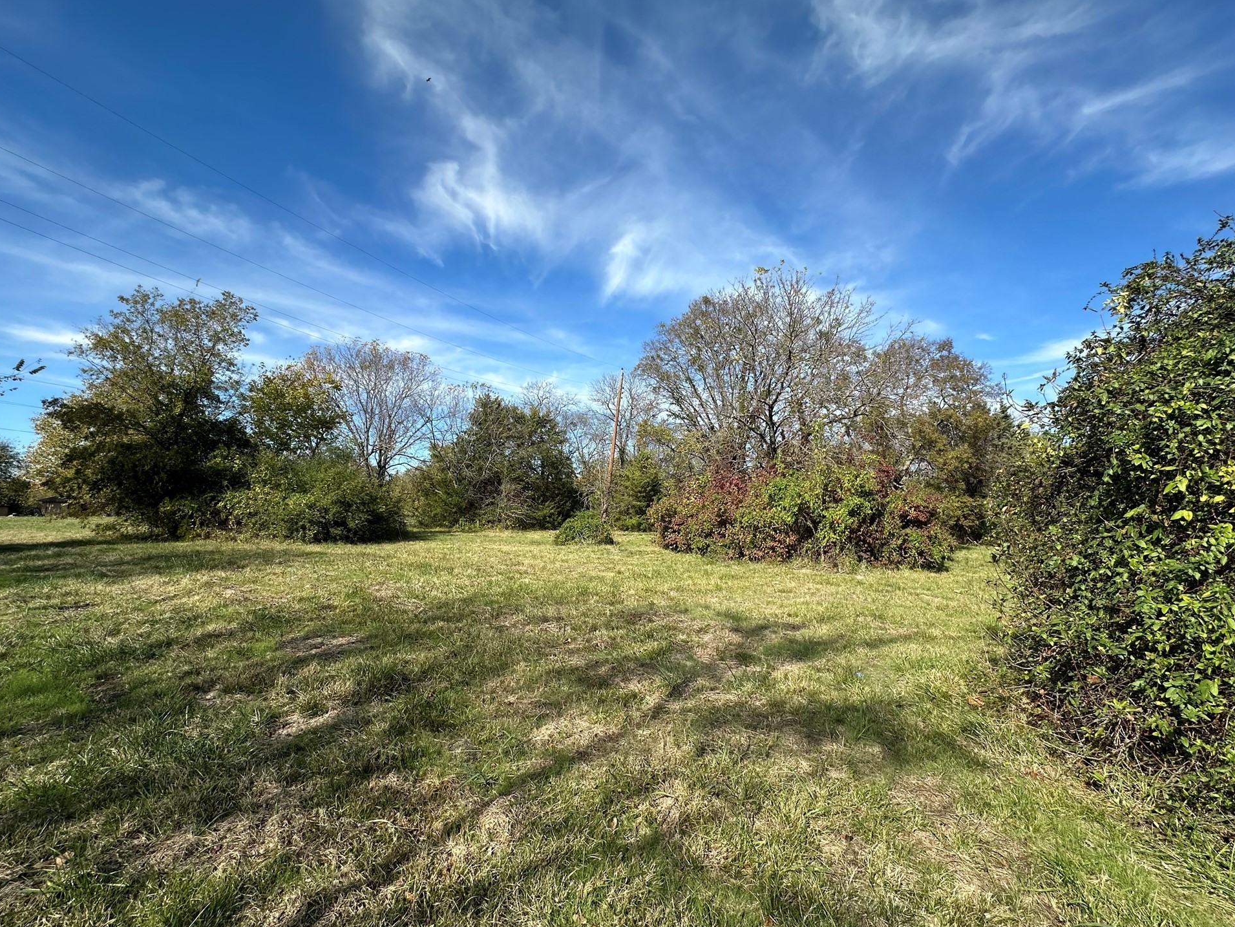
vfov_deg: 81.8
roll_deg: -1.3
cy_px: 474
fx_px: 535
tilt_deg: +4.3
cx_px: 613
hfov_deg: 98.2
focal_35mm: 15
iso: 50
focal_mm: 2.22
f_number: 2.2
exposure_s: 1/1401
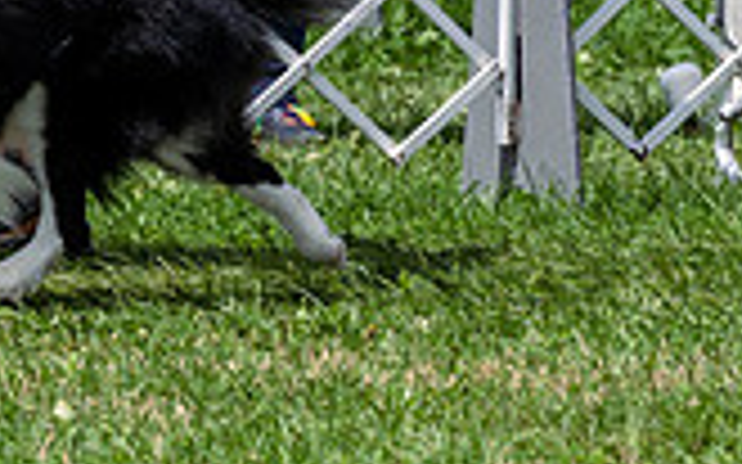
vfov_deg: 1.9
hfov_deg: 3.1
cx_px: -65
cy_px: -347
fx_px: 13584
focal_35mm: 672
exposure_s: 1/1000
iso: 100
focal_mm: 161
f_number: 6.3
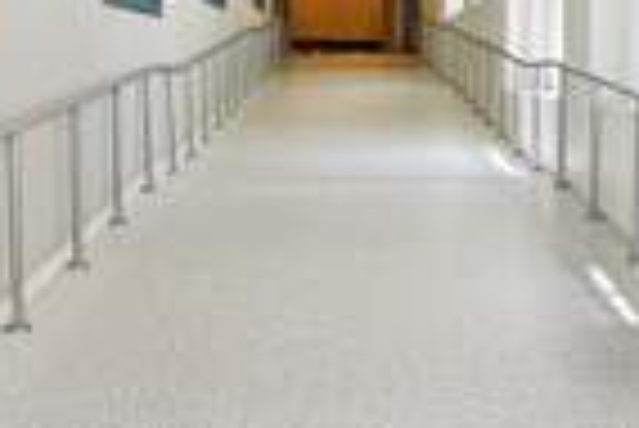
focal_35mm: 54
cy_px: -117
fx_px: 959
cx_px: 320
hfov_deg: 36.8
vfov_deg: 22.6
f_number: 5
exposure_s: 1/80
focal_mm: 16
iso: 250
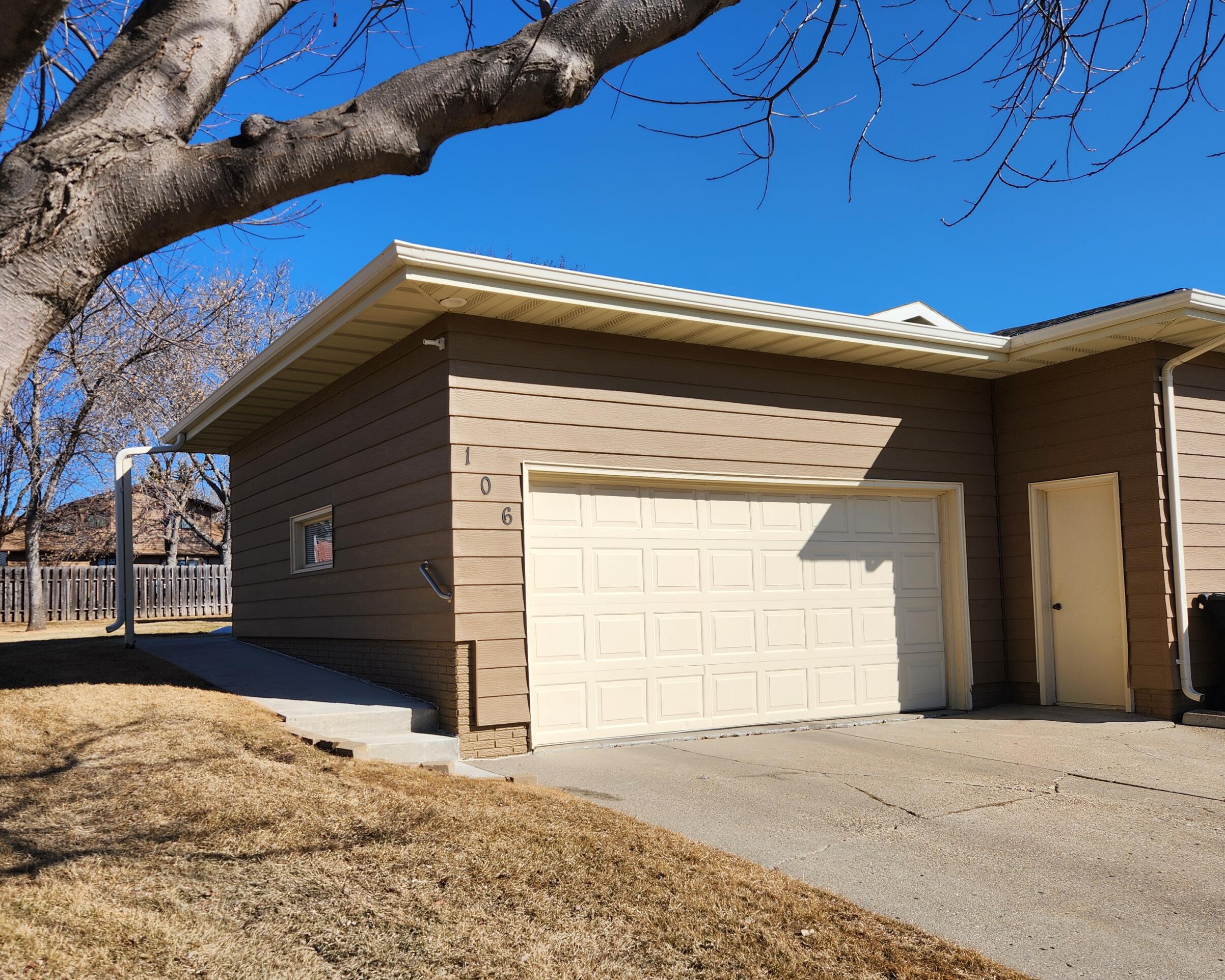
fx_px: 1015
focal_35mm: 28
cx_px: 519
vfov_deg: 51.4
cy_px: 550
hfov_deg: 61.9
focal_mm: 5.4
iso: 20
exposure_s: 1/1809
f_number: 1.8
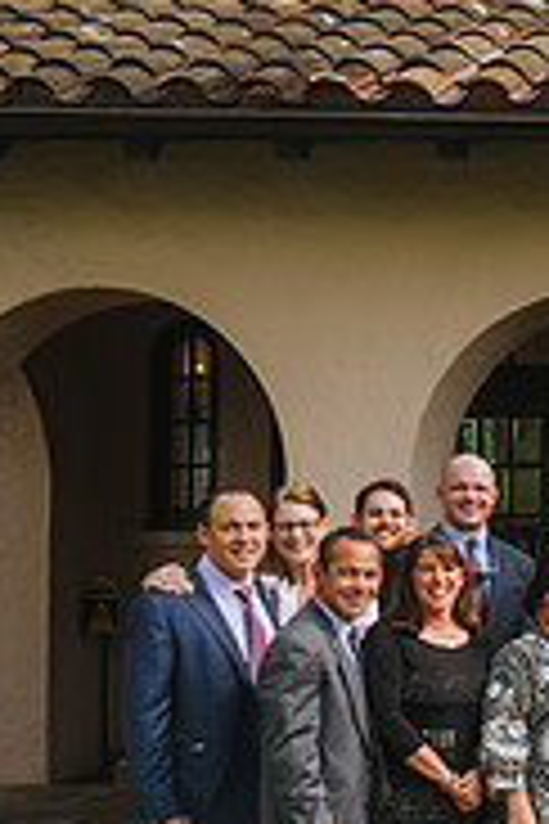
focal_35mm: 76
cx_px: 1116
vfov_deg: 26.6
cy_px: 511
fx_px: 1738
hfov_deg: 14.6
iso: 250
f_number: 3.5
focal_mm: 24
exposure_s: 1/500
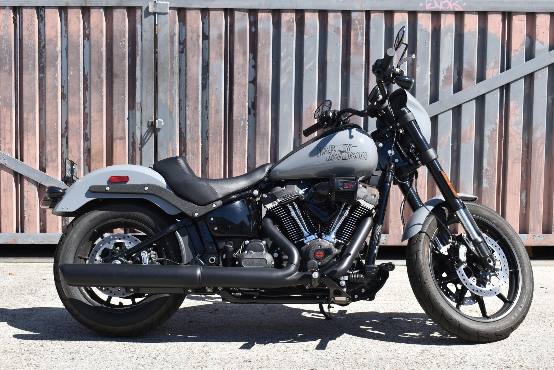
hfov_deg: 37.8
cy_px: 185
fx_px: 808
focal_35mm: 52
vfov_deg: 25.8
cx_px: 277
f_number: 8
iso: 110
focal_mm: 35
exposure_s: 1/250
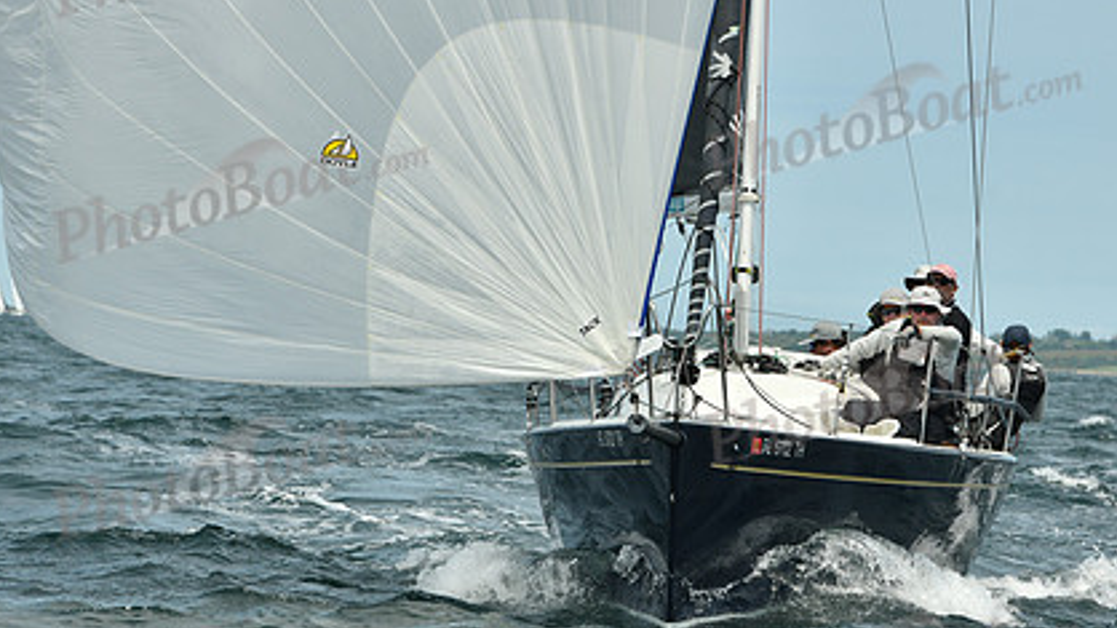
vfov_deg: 4.9
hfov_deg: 8.7
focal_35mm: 247
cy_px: 295
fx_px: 7315
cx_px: 569
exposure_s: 1/1250
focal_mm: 170
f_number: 9
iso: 320
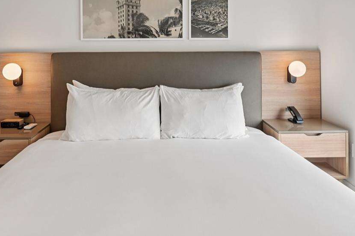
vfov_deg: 45.8
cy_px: 54
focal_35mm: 27
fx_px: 266
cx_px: 161
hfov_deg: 67.3
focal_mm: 14
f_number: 5
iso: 100
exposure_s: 1/30
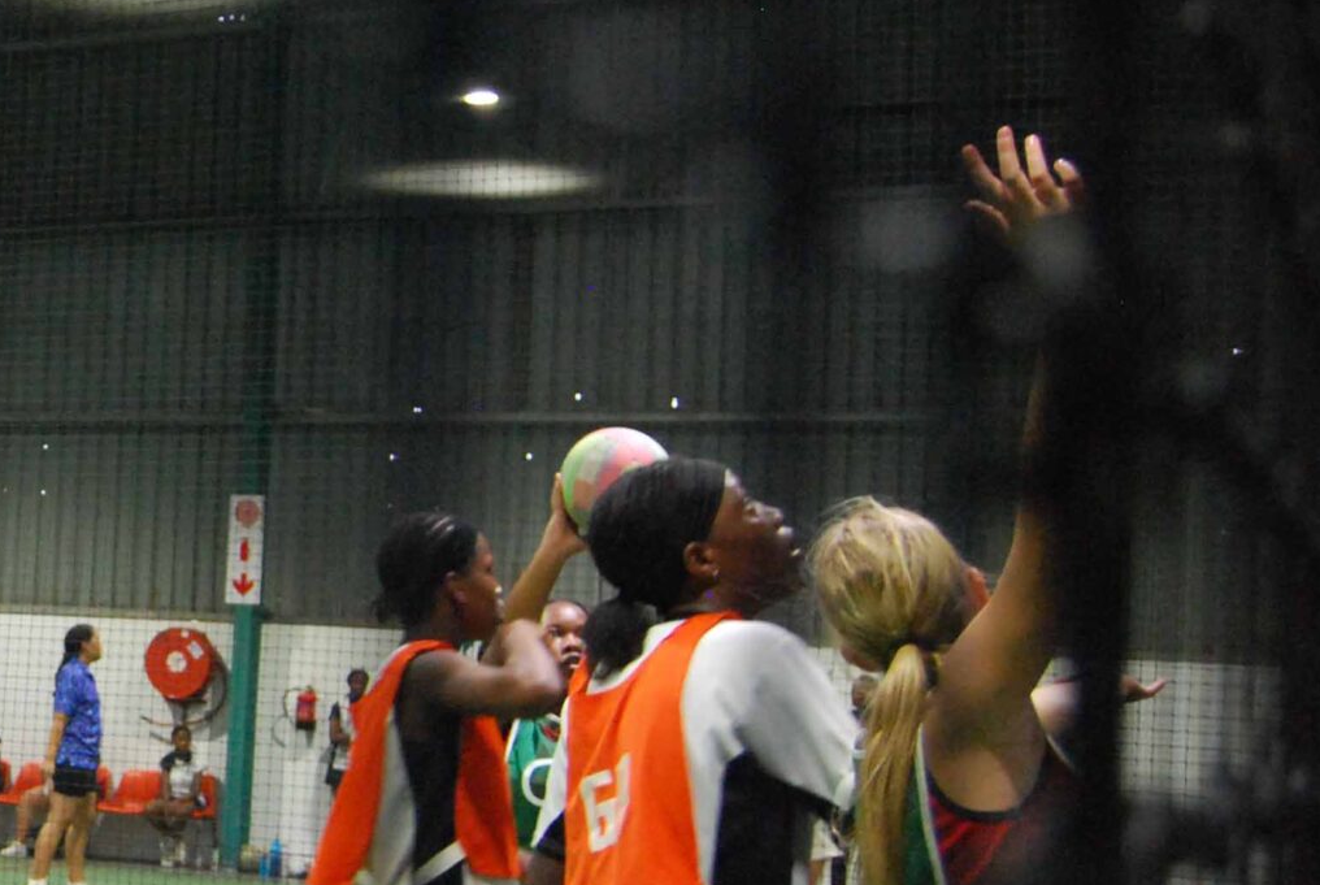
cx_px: -256
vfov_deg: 20.1
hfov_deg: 26.4
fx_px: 2497
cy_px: 506
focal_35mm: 68
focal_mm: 18
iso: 1400
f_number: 3.5
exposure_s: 1/60
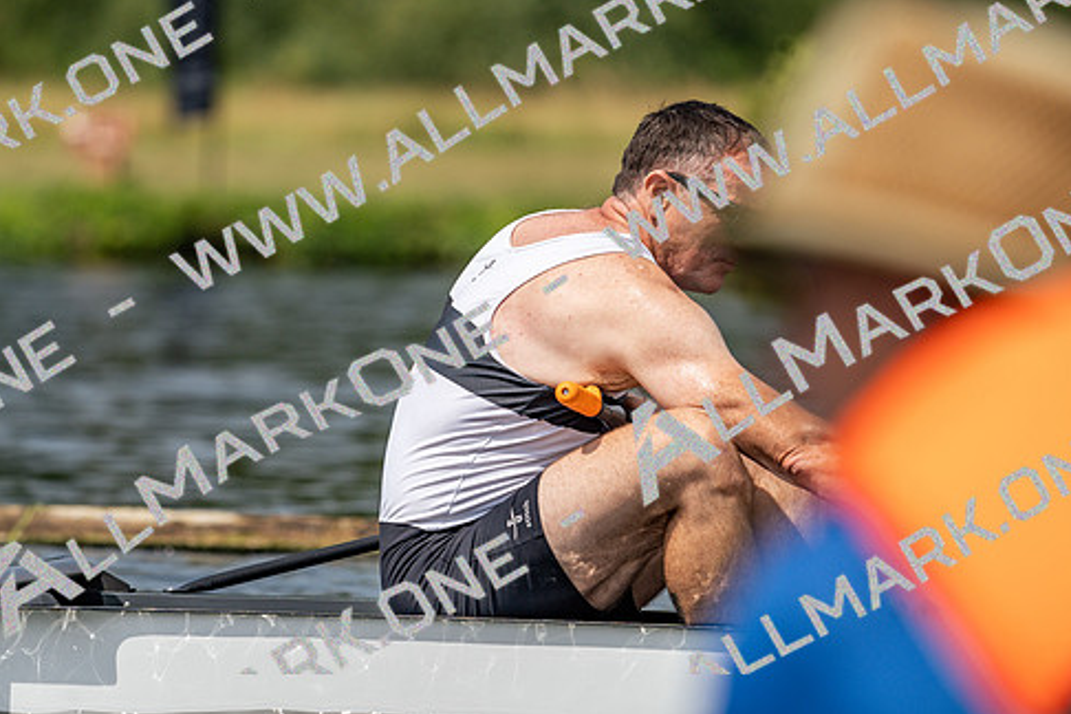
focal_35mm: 443
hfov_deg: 4.7
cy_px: 296
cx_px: 443
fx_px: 13178
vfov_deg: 3.1
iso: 160
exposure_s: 1/1600
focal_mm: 371
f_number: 6.3
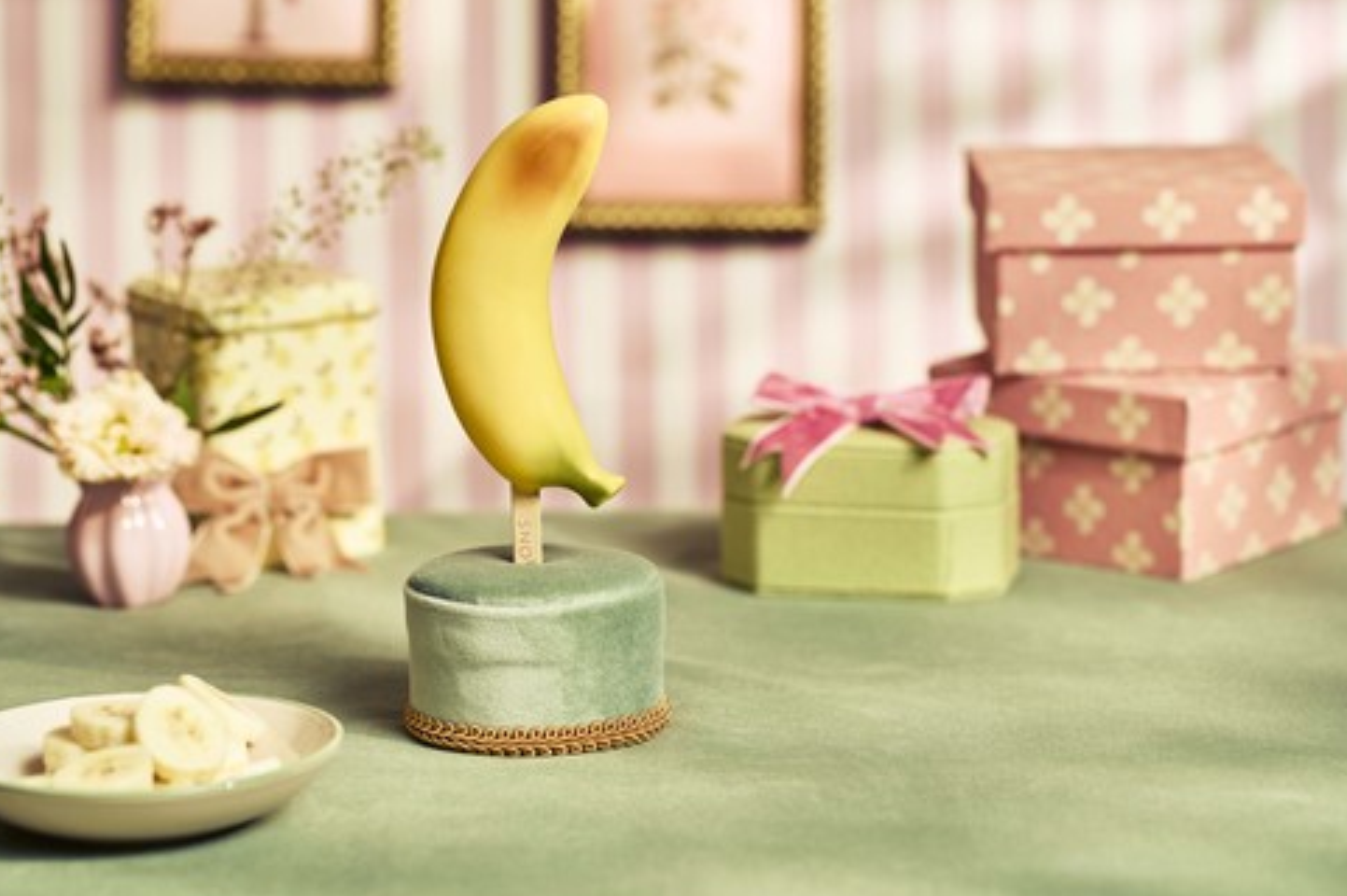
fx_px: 3889
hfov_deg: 19.7
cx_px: 664
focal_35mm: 104
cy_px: 458
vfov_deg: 13.1
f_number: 4.5
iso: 320
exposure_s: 1/125
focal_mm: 100
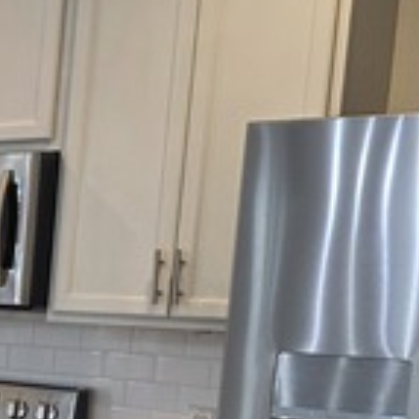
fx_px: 1301
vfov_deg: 17.9
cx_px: -341
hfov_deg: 15.6
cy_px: 410
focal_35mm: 95
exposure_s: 1/120
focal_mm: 6.3
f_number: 1.7
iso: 200
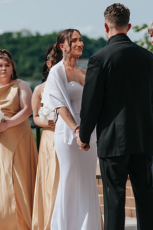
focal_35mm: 135
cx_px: 75
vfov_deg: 15.2
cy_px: 110
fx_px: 861
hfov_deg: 10.2
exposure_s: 1/3200
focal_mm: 85
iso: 100
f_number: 2.8
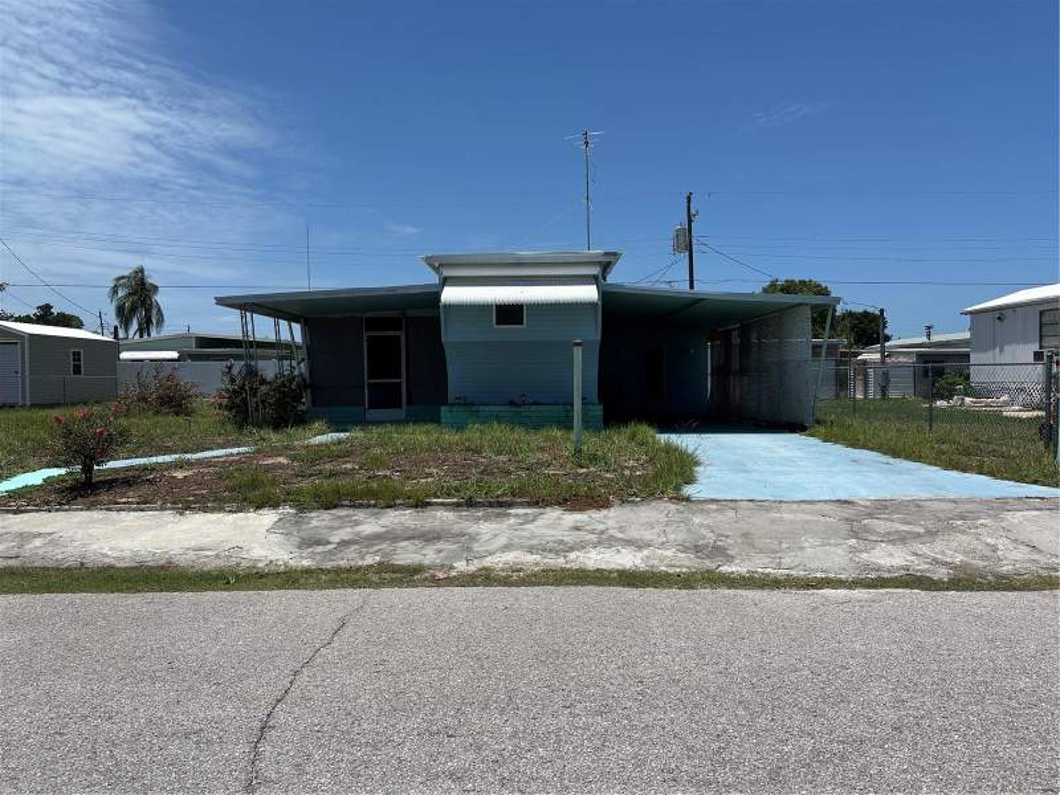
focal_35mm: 24
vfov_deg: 56.8
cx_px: 530
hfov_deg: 71.6
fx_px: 735
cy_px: 398
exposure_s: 1/8197
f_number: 1.78
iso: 80
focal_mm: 6.86
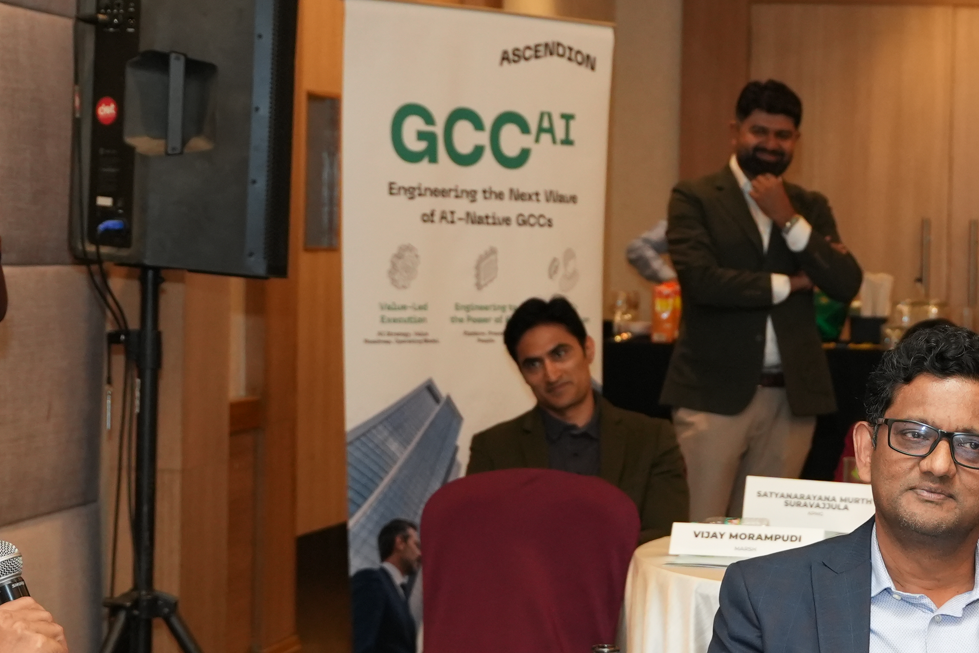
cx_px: 924
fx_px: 2717
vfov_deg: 13.7
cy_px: 372
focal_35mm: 100
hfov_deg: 19.9
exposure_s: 1/200
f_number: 3.2
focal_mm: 32.3
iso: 1600
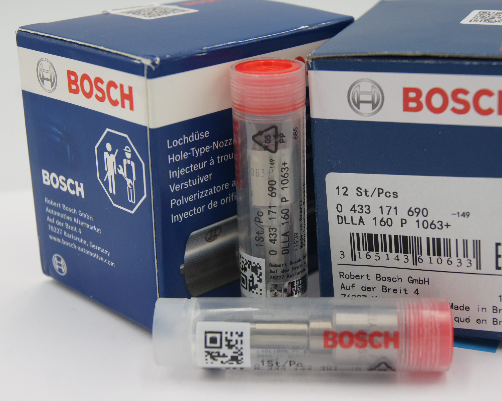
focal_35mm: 64
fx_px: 945
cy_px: 189
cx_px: 306
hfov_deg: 29.7
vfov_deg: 24.0
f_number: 5.6
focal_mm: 35
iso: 200
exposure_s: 1/125
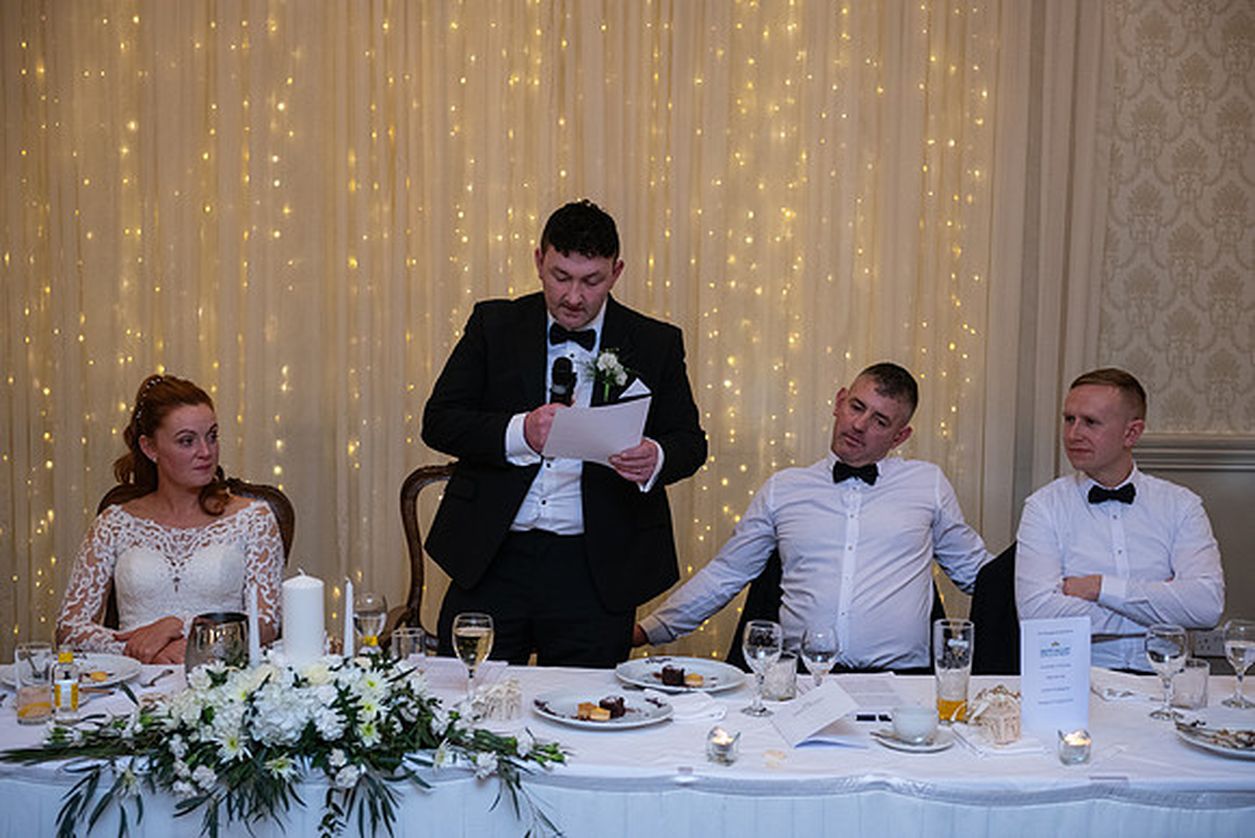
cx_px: 628
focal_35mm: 58
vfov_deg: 23.4
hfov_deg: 34.5
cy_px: 419
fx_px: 2022
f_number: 3.5
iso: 1000
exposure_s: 1/160
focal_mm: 58
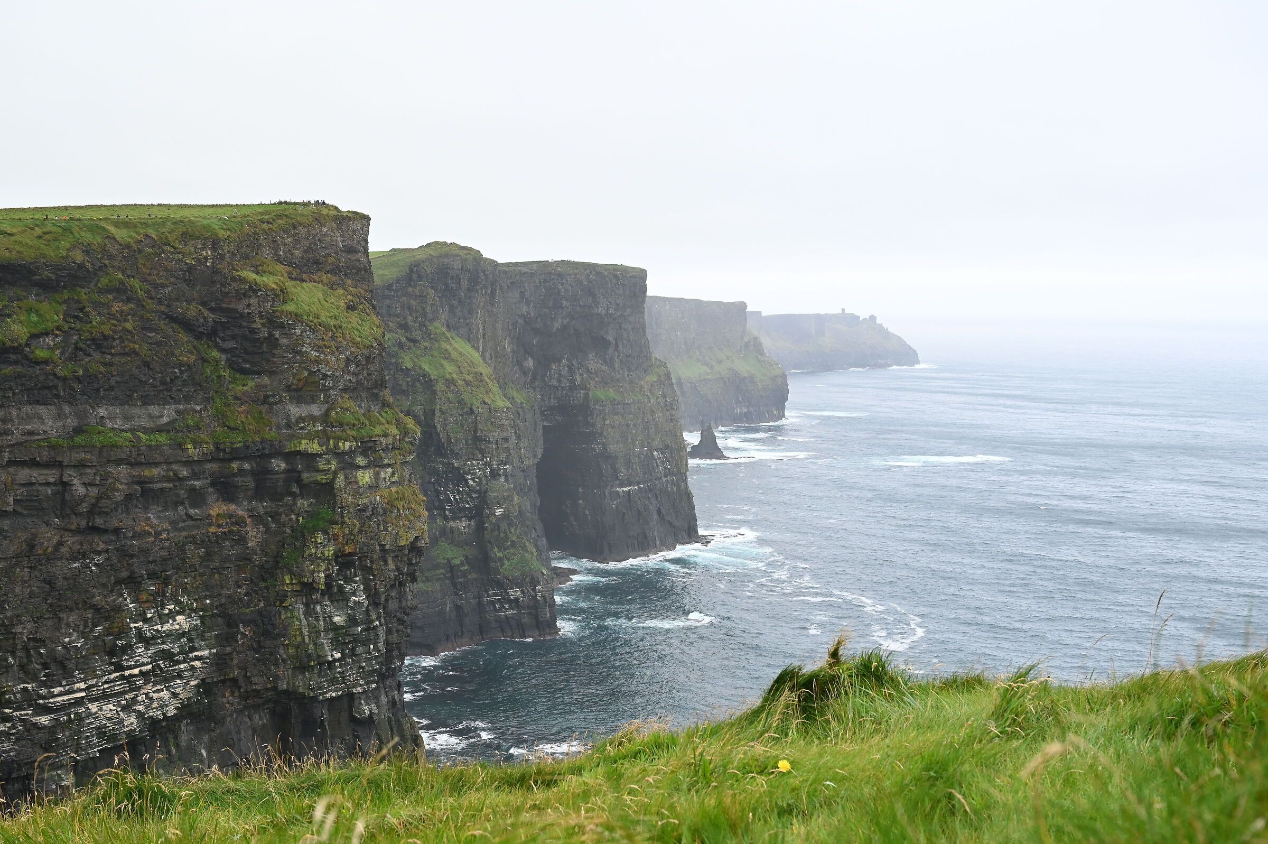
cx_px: 634
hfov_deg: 46.4
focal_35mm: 42
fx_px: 1478
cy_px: 422
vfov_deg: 31.9
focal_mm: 42
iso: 500
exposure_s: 1/160
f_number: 8
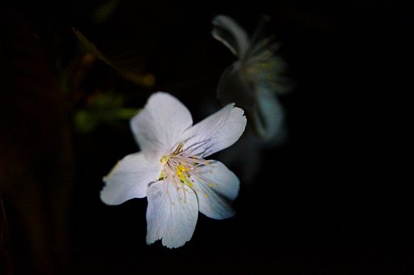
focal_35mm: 45
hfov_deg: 43.7
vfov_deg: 29.8
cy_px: 138
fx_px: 517
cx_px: 207
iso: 3200
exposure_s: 1/160
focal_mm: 30
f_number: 3.2
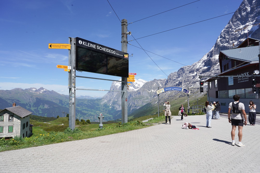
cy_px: 86
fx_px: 173
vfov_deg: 53.1
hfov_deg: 73.7
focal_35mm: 24
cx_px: 130
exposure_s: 1/100
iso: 100
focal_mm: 24
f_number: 16
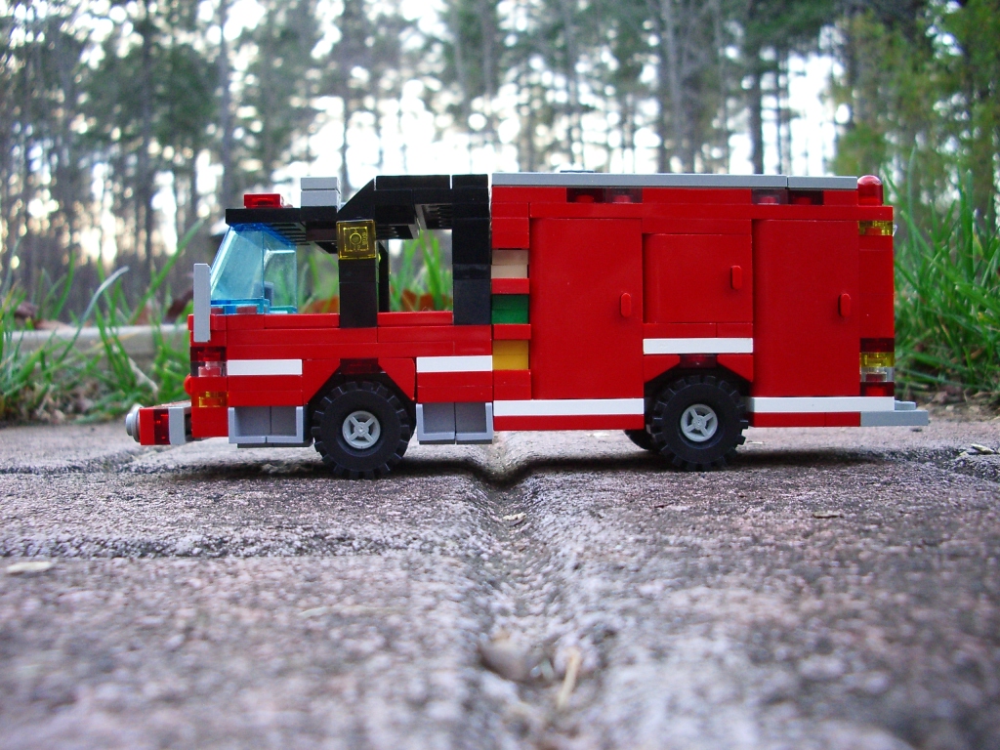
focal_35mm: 35
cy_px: 375
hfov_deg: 52.6
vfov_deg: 40.7
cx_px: 500
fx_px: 1011
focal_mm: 5.8
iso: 200
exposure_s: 1/50
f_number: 2.6
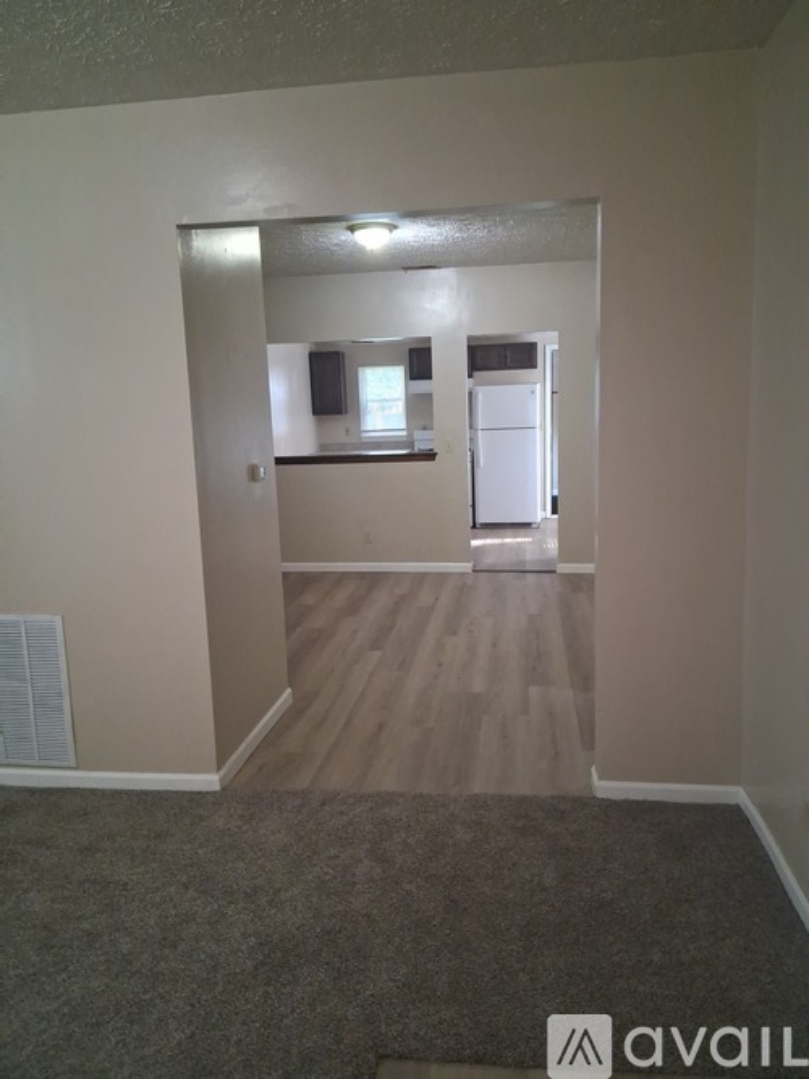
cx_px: 404
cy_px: 540
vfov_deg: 67.3
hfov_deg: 53.0
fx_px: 810
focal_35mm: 26
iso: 500
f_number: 1.8
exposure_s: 1/40
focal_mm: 3.98
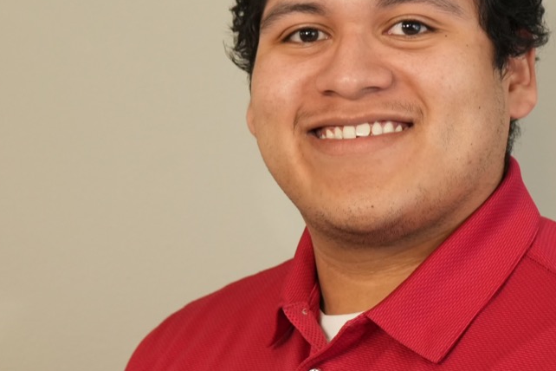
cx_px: 375
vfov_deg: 10.4
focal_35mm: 132
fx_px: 2039
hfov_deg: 15.5
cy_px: 135
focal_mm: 53
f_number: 5
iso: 2000
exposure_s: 1/30
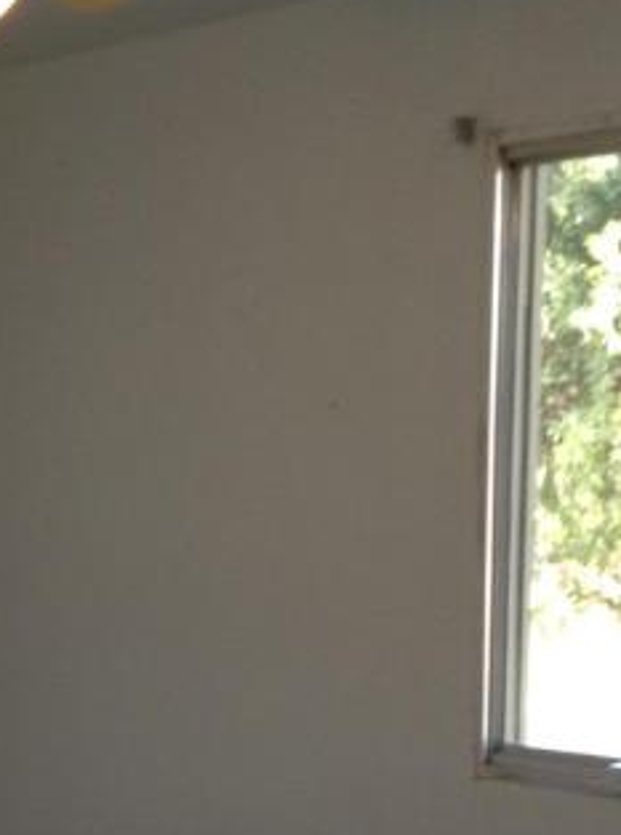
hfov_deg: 18.1
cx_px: 196
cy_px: 776
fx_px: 1947
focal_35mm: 81
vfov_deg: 23.4
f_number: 2.4
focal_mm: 3.3
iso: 32
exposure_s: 1/40
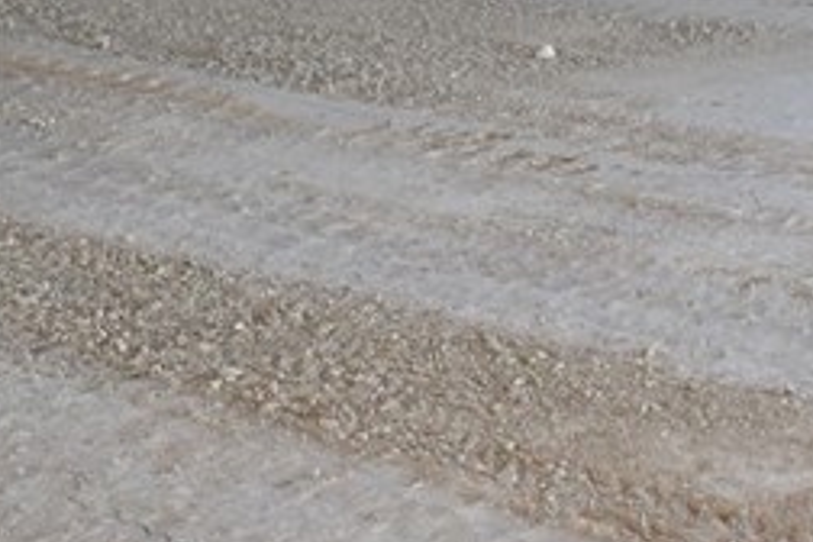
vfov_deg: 9.6
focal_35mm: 134
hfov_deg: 15.3
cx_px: 481
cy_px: -508
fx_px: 3026
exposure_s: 1/200
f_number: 3.8
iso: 800
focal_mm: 22
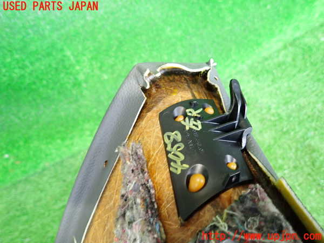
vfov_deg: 54.9
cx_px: 162
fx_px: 234
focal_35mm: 25
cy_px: 122
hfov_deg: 69.4
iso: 400
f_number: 2
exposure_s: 1/30
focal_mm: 4.5
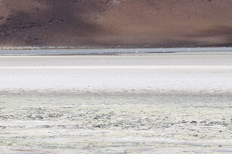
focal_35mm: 219
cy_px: 93
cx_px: 17
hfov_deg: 9.4
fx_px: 1409
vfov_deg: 6.2
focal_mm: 32
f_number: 13
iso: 200
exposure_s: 1/500
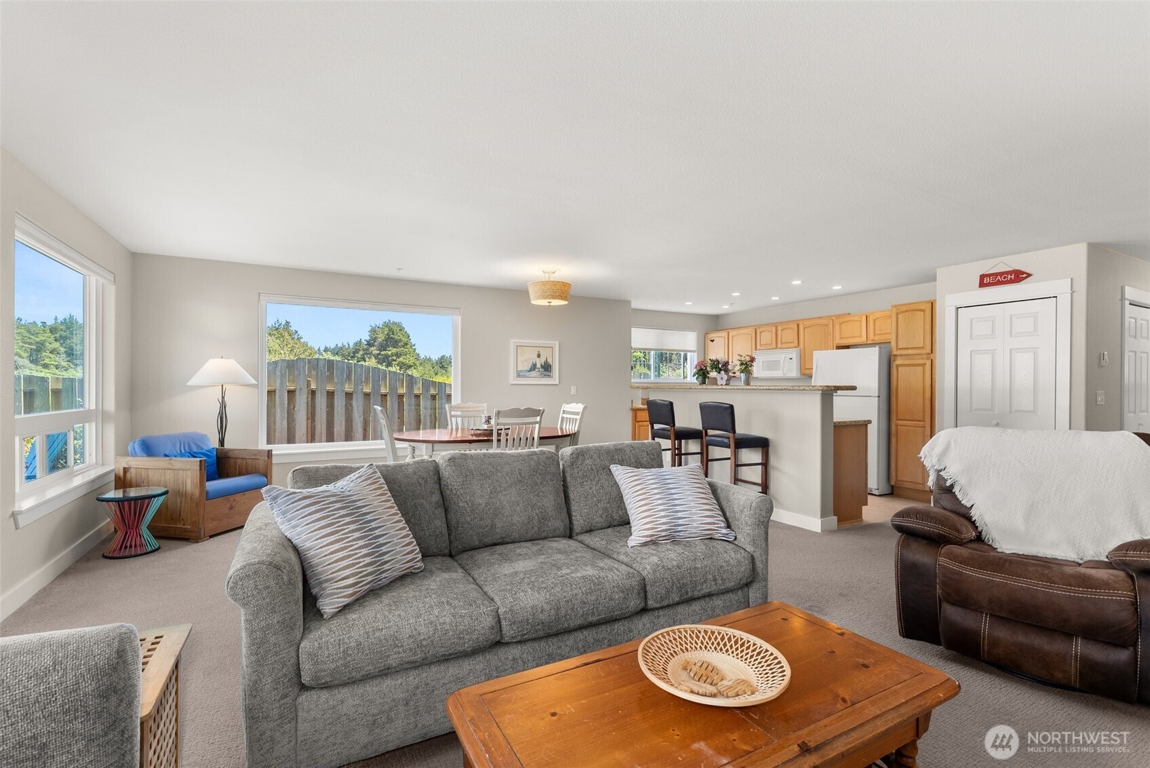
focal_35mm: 16
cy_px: 384
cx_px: 575
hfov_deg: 96.7
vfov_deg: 73.8
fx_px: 511
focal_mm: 16
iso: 500
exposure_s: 1/6
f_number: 8
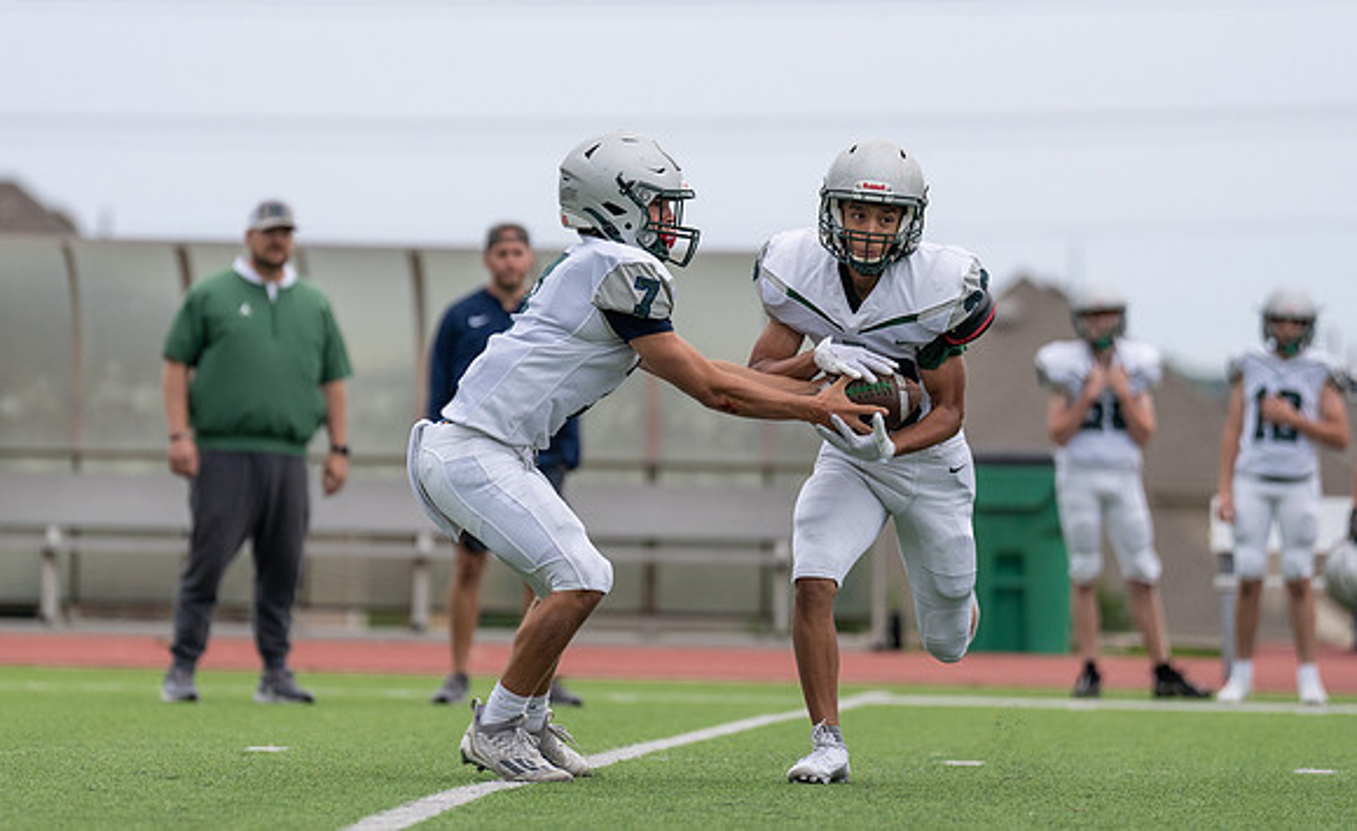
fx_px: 12726
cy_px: 380
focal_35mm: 346
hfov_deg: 6.1
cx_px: 549
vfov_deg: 3.7
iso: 250
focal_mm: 200
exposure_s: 1/1250
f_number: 2.8
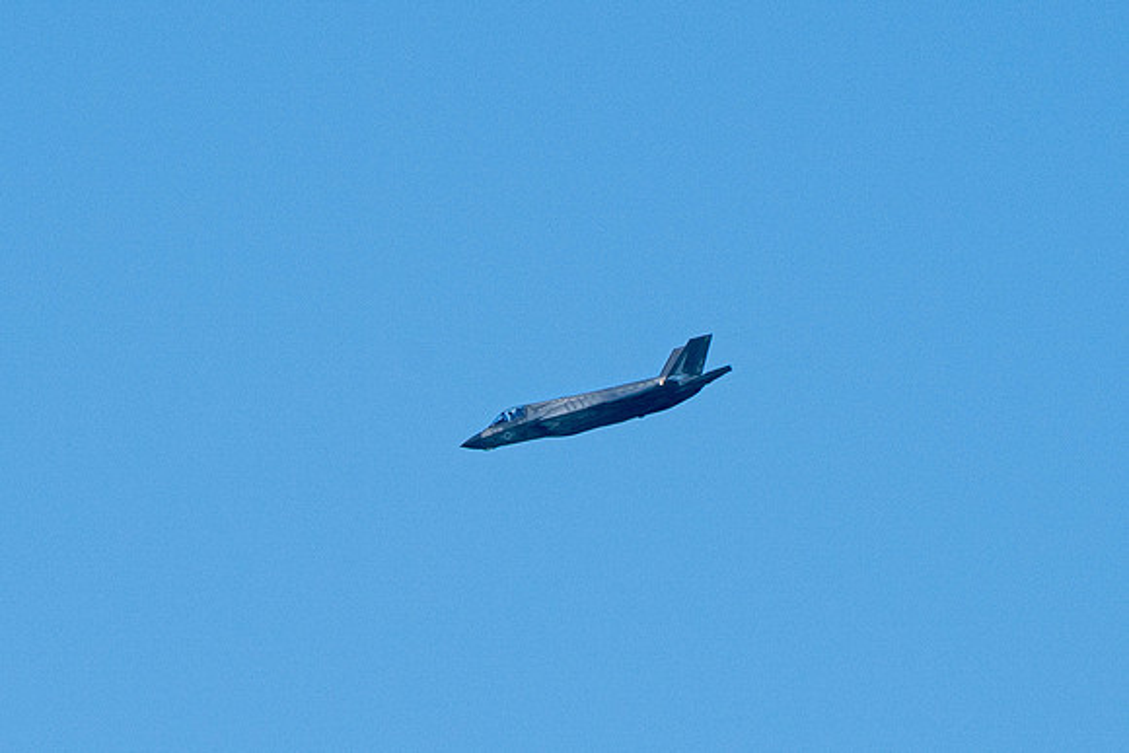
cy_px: 487
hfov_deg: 1.8
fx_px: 35440
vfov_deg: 1.2
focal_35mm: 1130
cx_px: 366
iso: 640
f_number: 10
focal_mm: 400
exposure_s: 1/1250
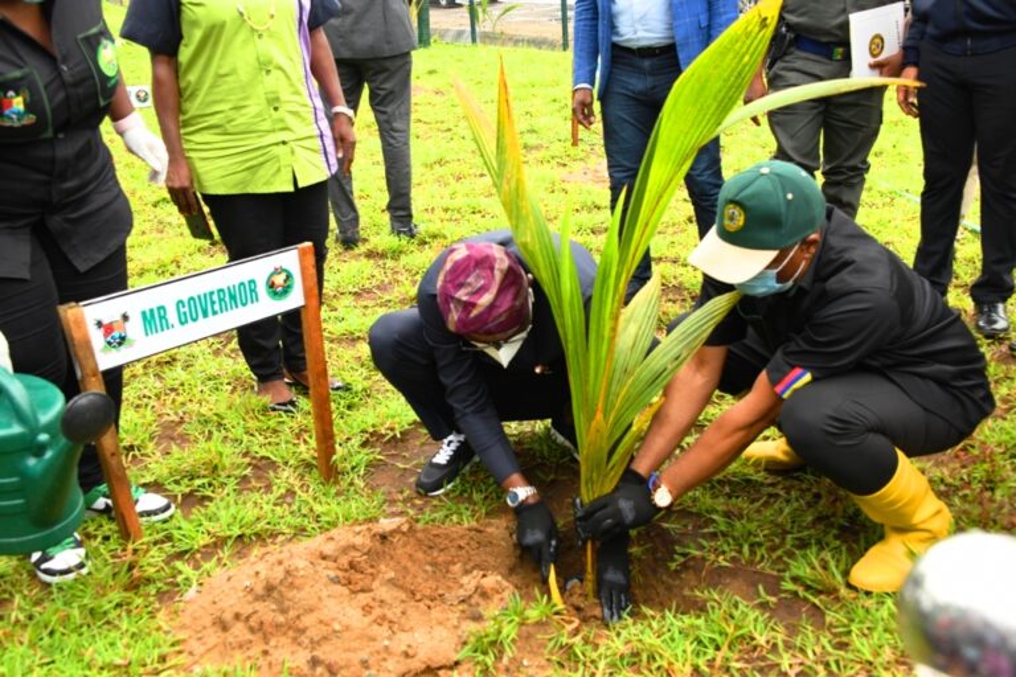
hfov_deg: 50.7
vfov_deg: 35.1
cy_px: 338
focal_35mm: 38
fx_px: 1072
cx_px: 508
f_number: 9
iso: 1000
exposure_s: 1/160
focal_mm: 38
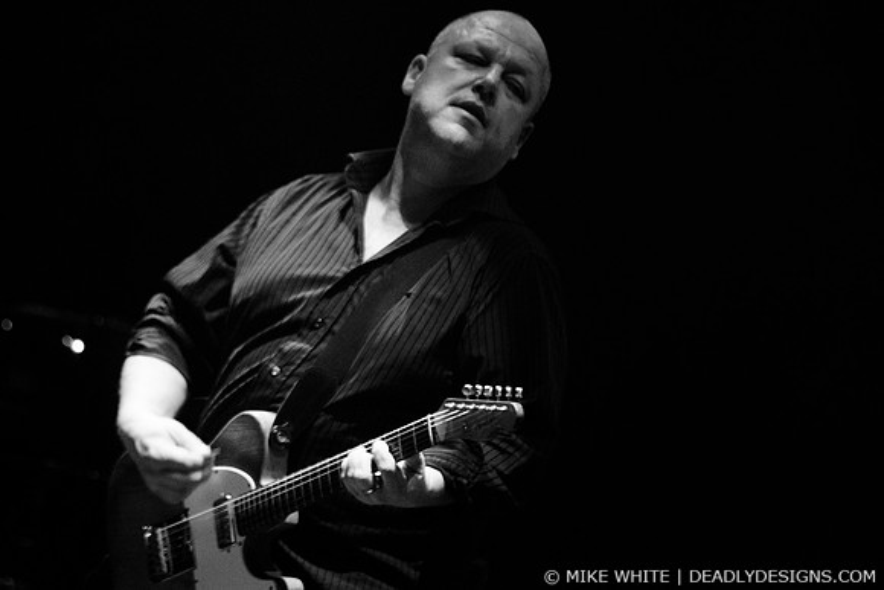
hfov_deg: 6.9
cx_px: 442
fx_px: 7368
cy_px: 295
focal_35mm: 300
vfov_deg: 4.6
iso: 1600
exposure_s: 1/320
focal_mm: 200
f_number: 3.5
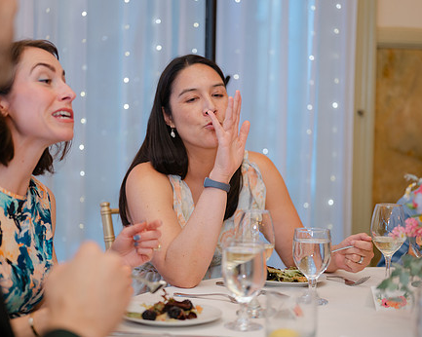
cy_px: 173
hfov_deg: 29.6
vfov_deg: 23.8
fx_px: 799
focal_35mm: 64
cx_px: 191
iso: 320
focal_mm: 50
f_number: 1.8
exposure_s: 1/100
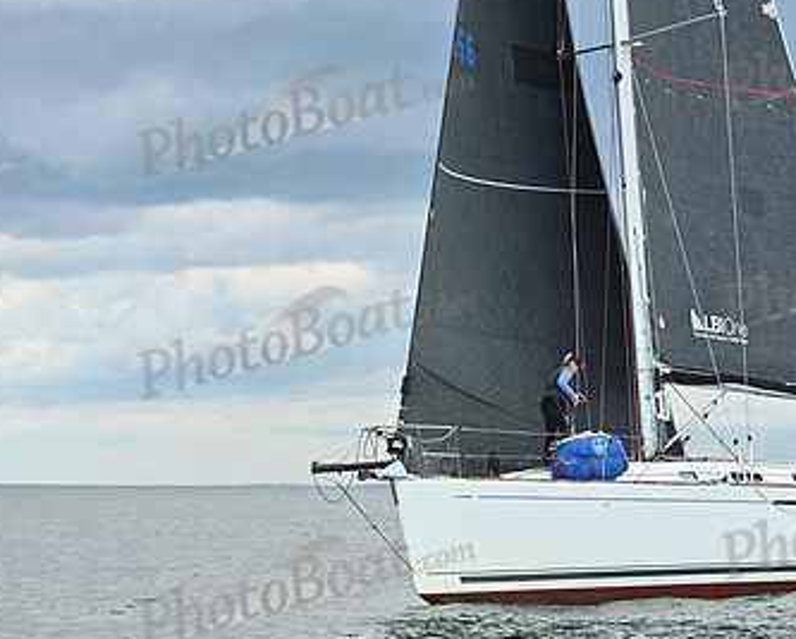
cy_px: 427
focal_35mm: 134
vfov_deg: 11.5
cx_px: 600
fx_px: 3160
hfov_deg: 14.3
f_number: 4
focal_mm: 82
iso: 250
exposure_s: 1/640
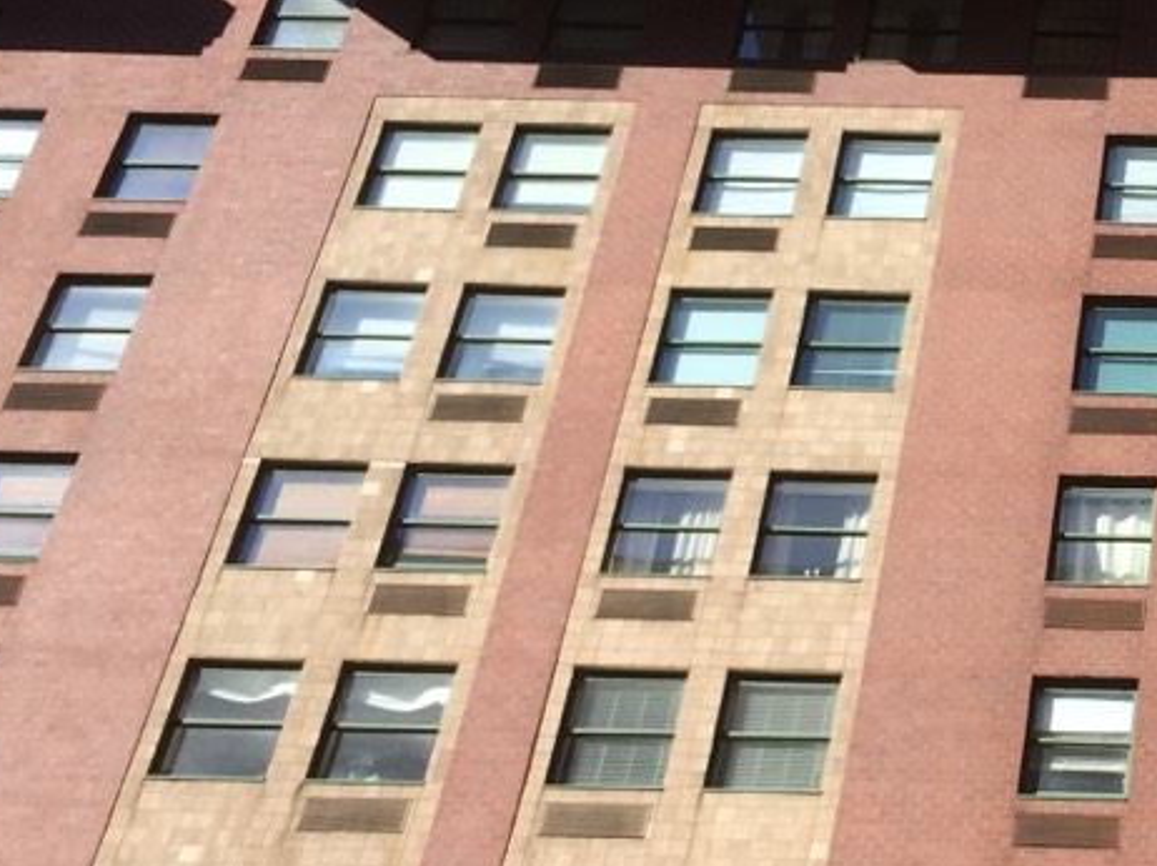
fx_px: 3040
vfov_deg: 16.2
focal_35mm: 91
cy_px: 430
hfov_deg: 20.3
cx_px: 1355
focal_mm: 4.12
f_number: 2.2
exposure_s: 1/1520
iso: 32
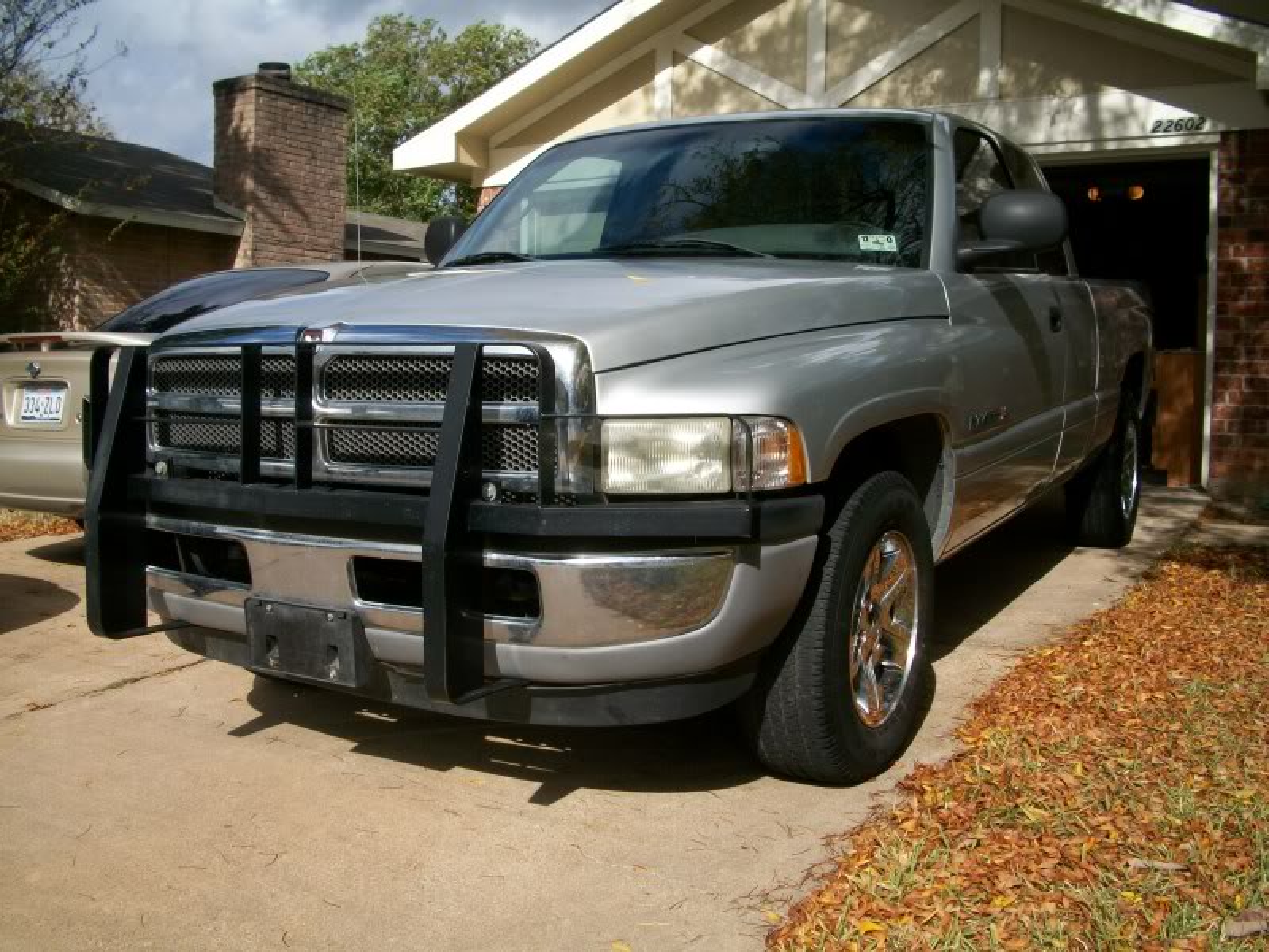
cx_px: 634
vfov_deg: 40.7
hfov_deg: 52.6
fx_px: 1283
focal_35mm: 35
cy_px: 476
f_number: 5.6
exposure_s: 1/400
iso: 80
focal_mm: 6.3
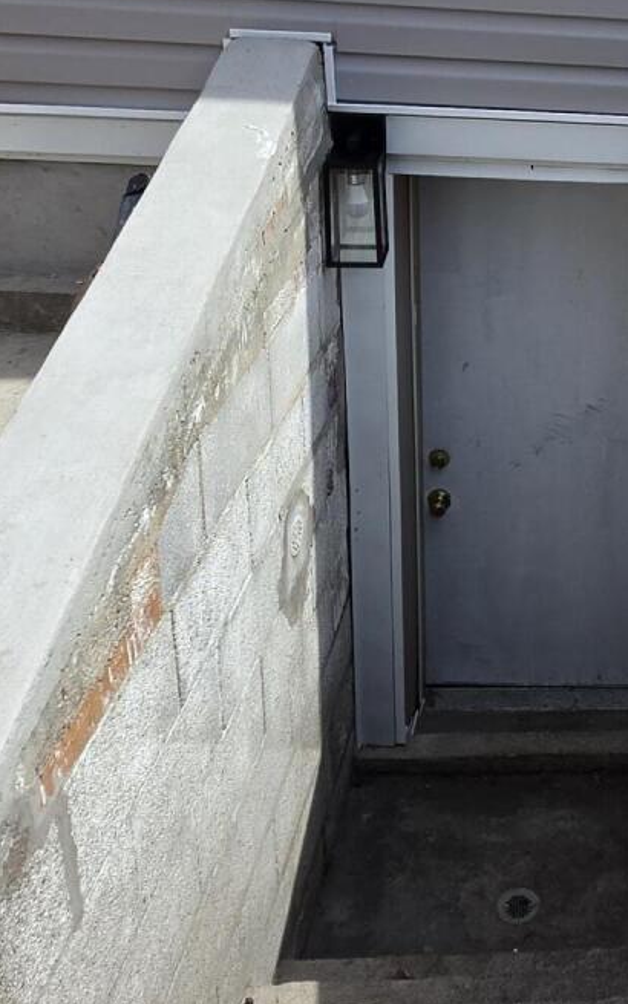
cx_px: 729
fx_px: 1150
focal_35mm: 42
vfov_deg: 45.4
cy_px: 239
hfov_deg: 27.3
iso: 32
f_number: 1.9
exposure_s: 1/2289
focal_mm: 2.2
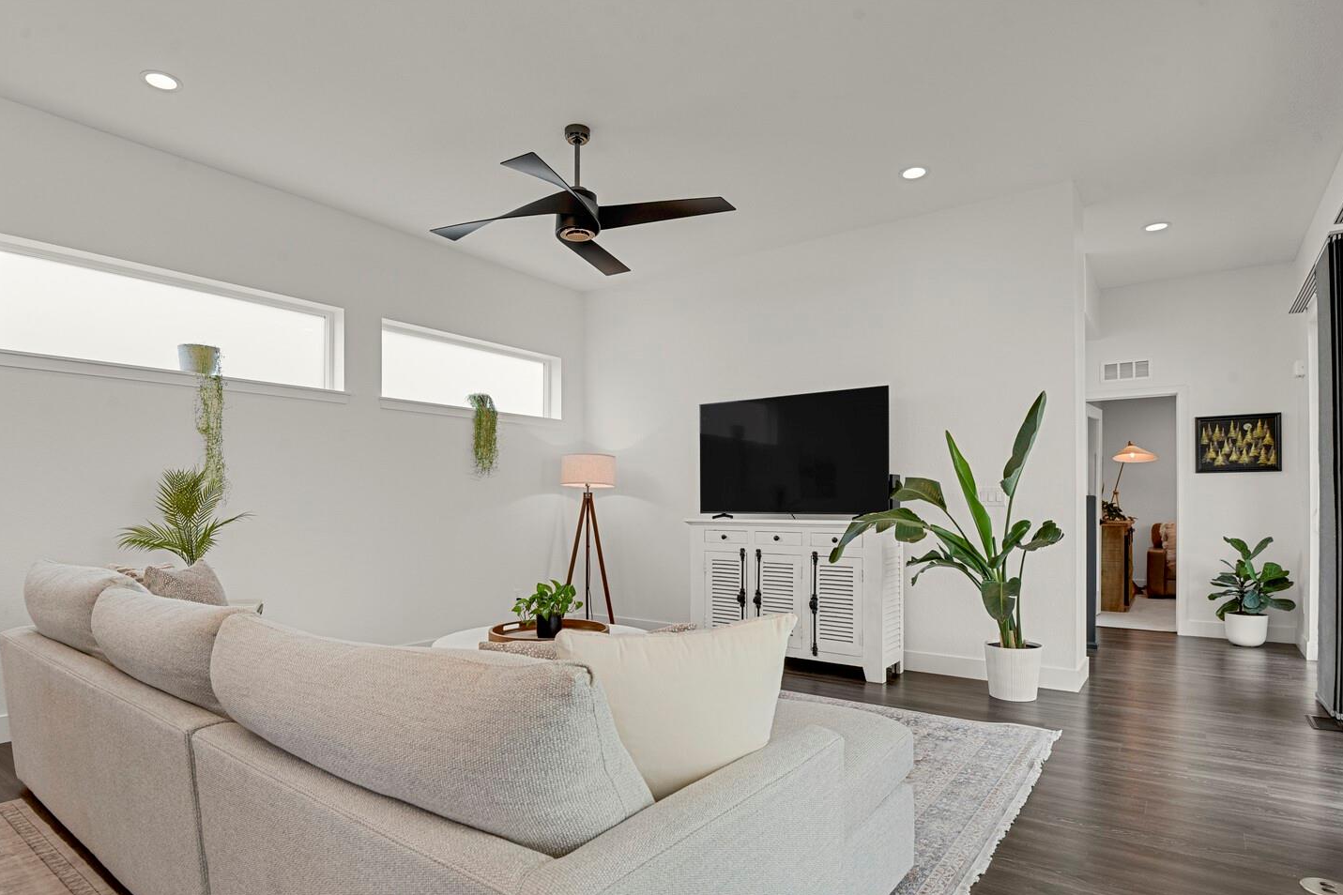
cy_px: 498
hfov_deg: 86.9
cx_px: 642
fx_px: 709
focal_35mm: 19
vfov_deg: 64.4
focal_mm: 17
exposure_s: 1/1.67
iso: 250
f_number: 8
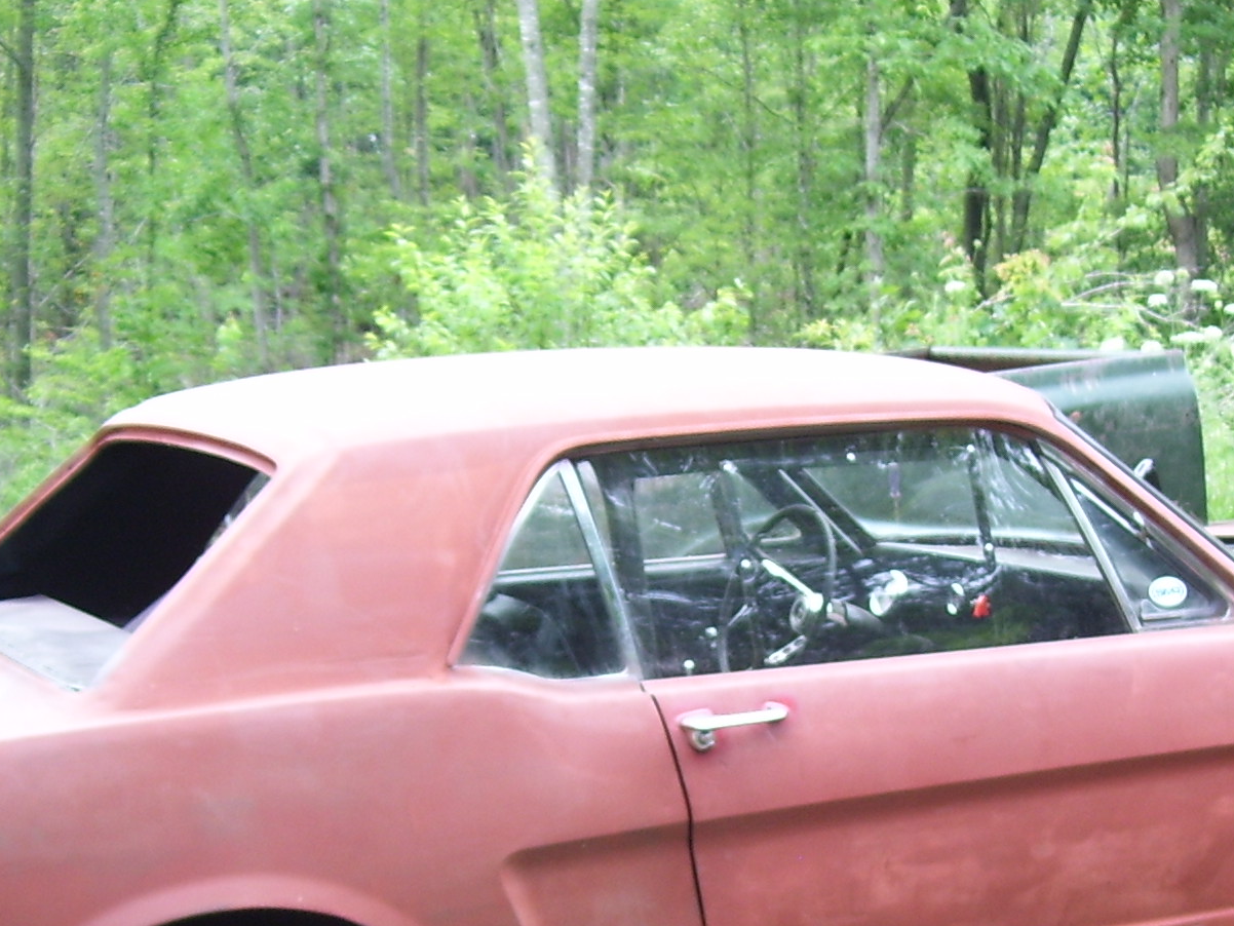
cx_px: 756
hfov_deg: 28.1
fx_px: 2460
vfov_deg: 20.9
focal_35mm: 69
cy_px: 804
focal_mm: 6
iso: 80
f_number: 2.7
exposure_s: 1/125
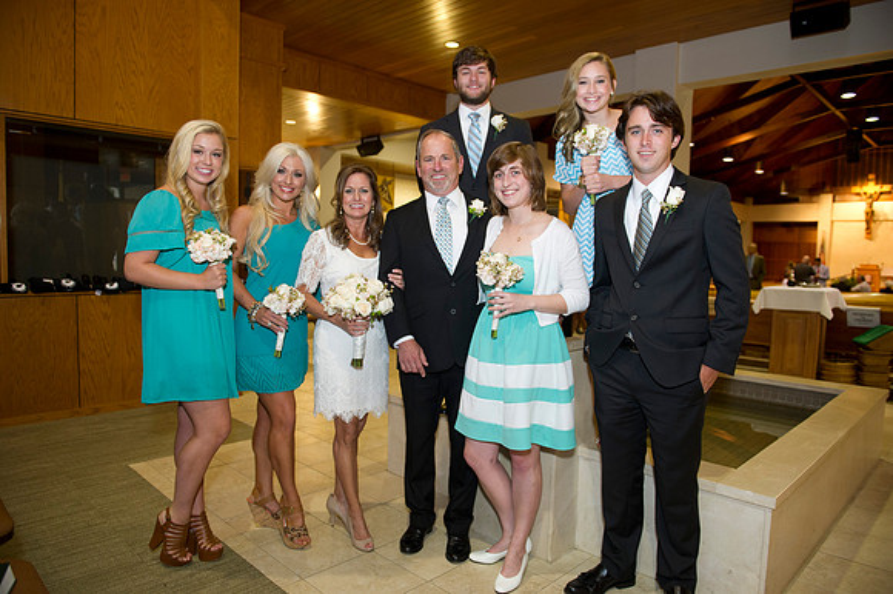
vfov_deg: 53.1
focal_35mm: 24
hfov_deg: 73.8
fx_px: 595
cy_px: 297
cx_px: 446
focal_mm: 24
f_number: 3.2
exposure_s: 1/100
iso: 1600
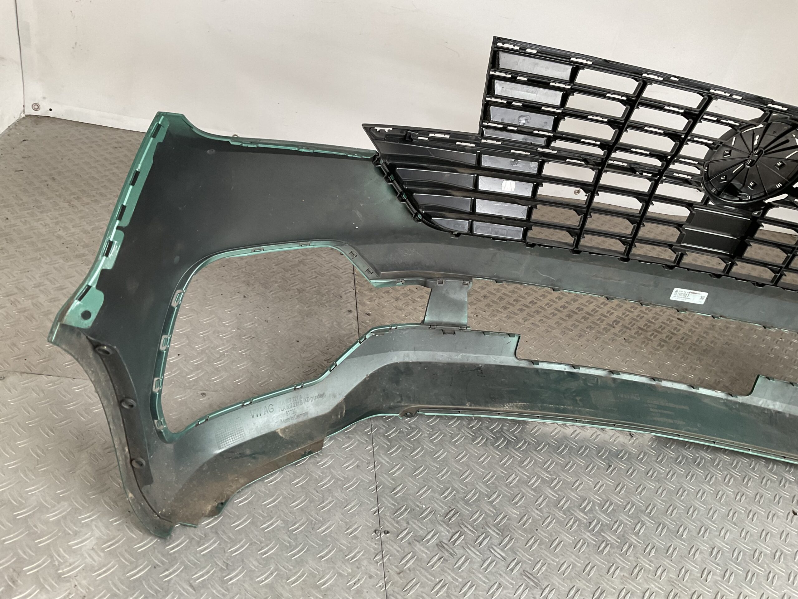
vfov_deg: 48.2
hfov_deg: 61.7
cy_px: 300
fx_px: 669
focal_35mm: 29
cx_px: 399
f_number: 1.8
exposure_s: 1/50
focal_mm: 3
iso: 64
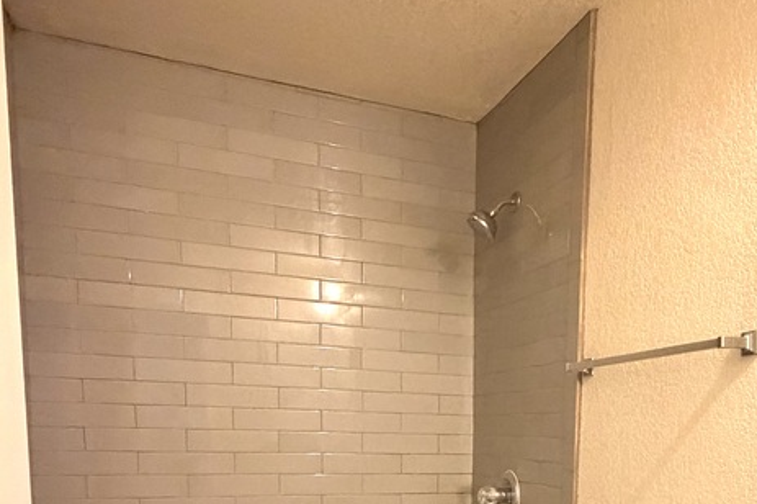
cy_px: 524
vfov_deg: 34.6
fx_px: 714
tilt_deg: -5.9
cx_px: 479
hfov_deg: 55.1
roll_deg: -0.9
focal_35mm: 34
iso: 1250
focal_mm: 2.22
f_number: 2.2
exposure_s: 1/60
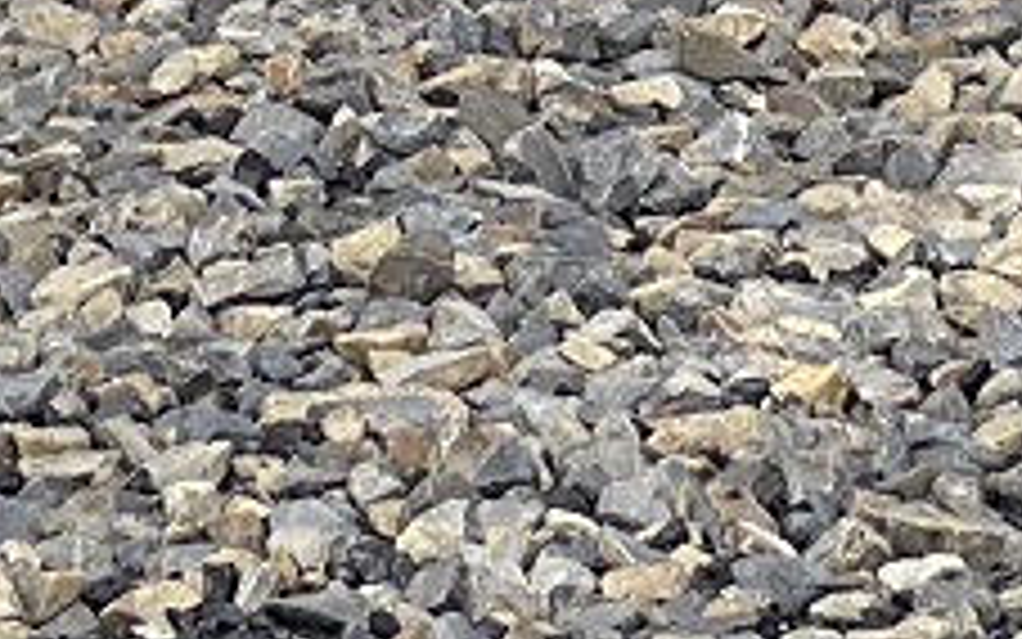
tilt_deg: +0.9
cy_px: -1976
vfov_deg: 3.2
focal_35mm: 389
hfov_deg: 5.4
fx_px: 10837
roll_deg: +1.6
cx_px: -45
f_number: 2
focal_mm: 6
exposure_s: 1/224
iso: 25
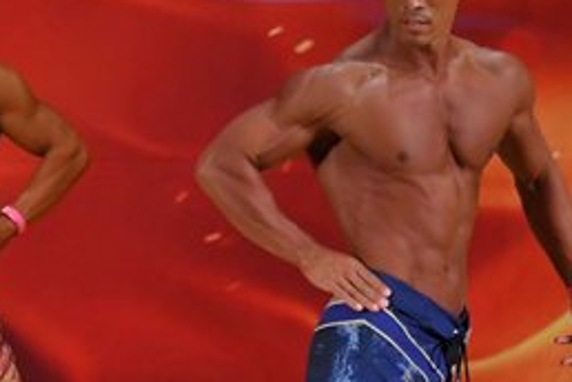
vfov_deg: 1.9
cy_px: 351
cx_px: -14
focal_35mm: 722
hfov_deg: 2.9
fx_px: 11471
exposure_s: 1/400
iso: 3200
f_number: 5.6
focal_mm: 160
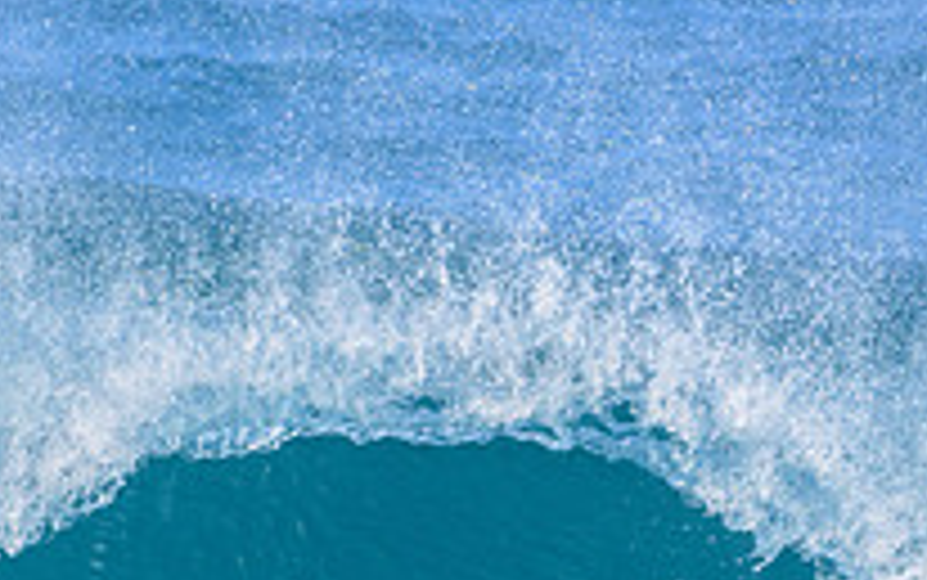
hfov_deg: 1.0
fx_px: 54296
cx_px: 243
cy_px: 780
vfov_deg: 0.6
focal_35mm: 2148
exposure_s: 1/2000
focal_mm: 500
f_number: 5.6
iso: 450
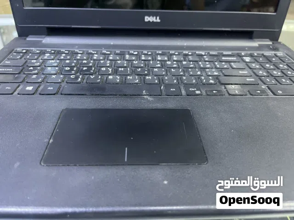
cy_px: 110
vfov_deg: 53.1
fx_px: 221
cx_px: 147
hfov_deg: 67.3
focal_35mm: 26
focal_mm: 5.1
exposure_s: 1/50
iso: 400
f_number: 1.6
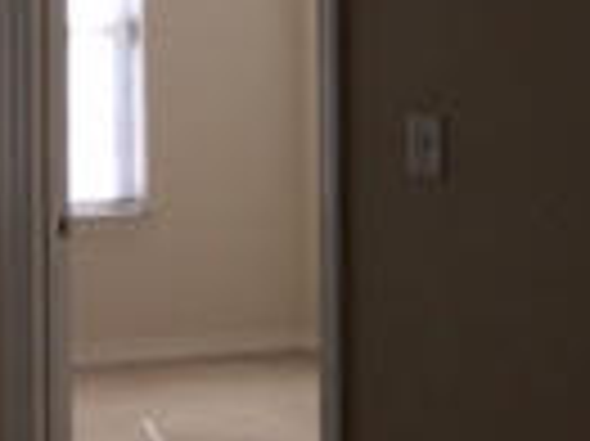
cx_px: -694
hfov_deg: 11.7
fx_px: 2503
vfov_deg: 9.8
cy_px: -166
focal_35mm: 147
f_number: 2.2
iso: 50
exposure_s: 1/120
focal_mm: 4.12
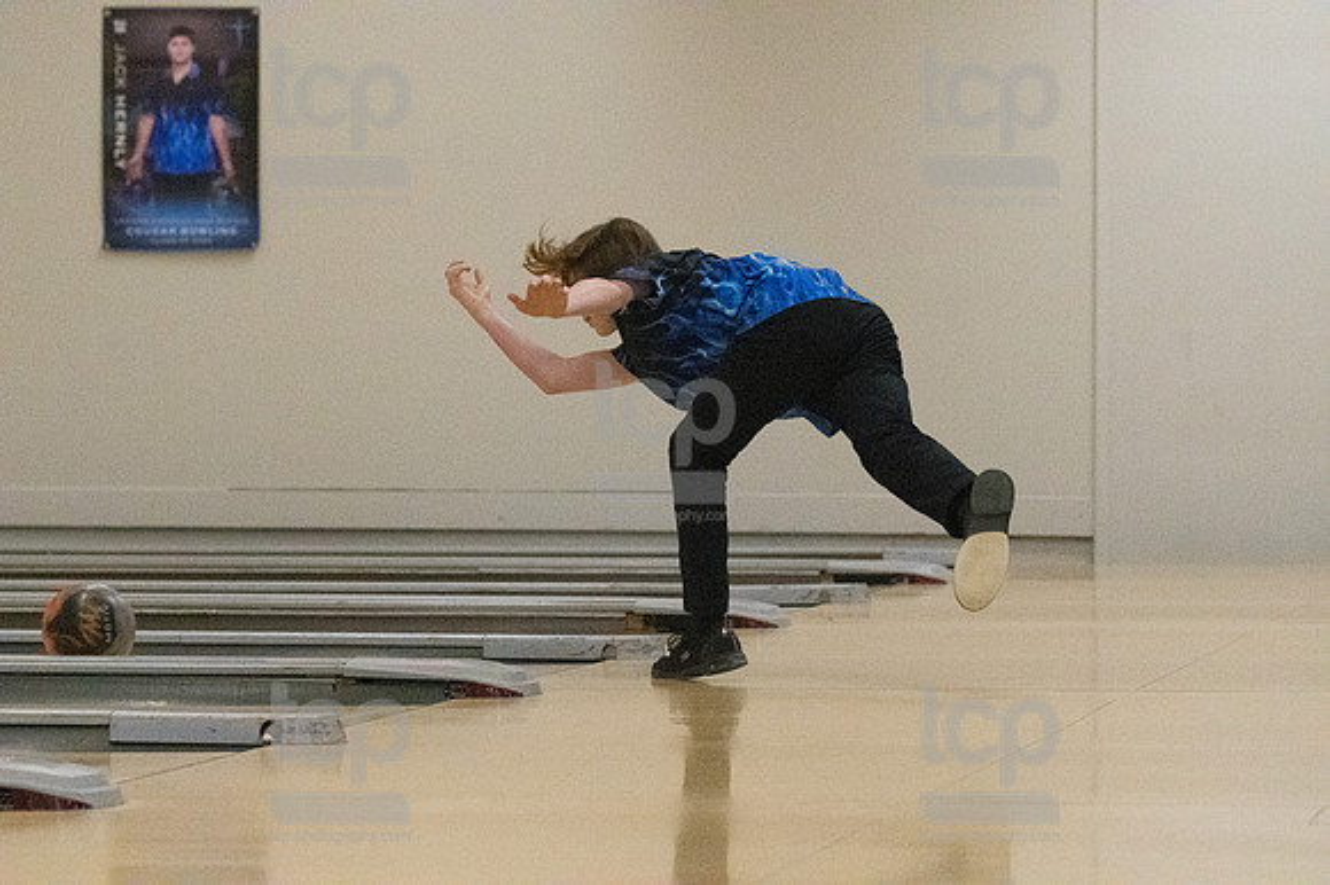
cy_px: 442
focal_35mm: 165
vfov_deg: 8.3
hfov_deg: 12.5
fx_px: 6092
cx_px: 665
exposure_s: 1/1250
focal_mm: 110
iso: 10000
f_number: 4
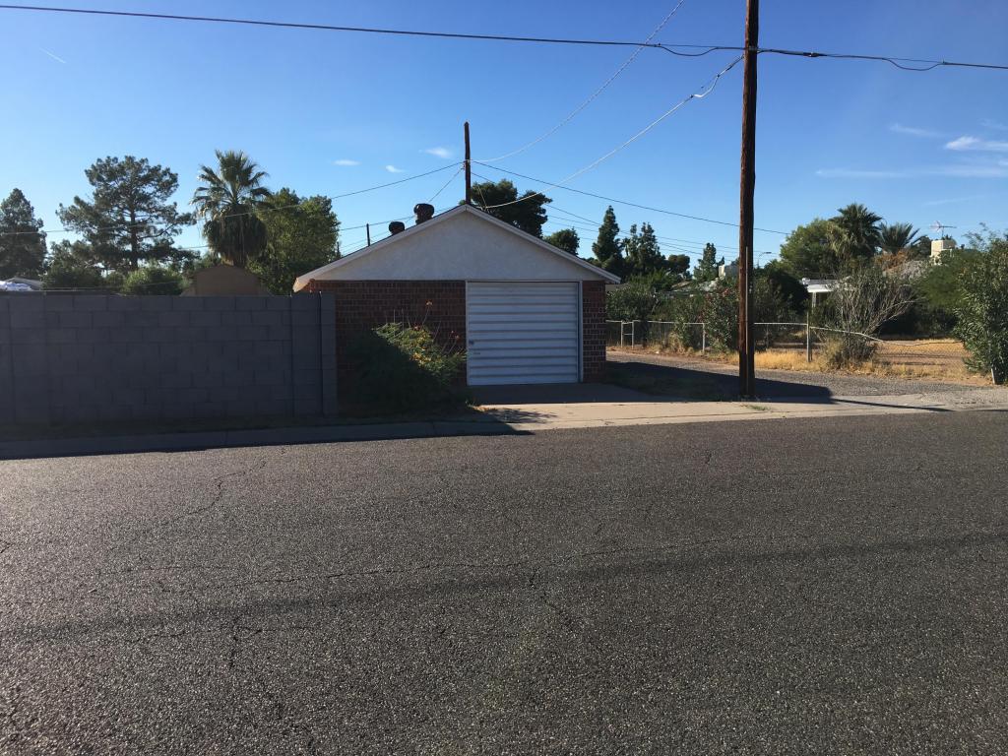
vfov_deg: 48.2
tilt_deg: -2.6
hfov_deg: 61.7
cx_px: 504
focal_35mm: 29
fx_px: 844
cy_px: 378
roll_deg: -0.1
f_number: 2.2
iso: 25
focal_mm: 4.15
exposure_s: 1/1570
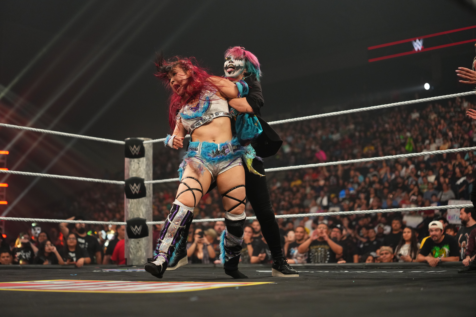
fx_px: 701
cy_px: 158
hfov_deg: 37.5
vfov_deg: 25.5
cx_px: 238
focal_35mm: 53
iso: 2500
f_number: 2
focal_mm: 53
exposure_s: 1/800
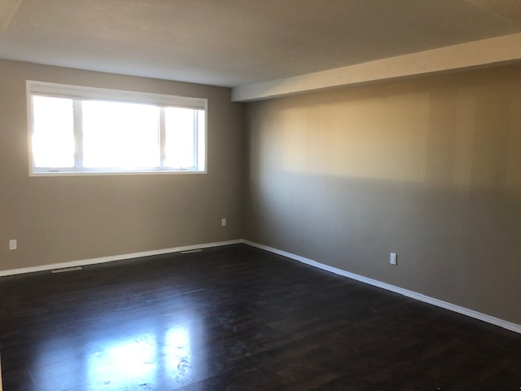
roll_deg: -0.6
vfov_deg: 49.7
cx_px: 260
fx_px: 421
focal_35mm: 28
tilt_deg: -5.6
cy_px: 196
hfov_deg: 63.4
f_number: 1.8
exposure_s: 1/20
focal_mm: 3.99
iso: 40
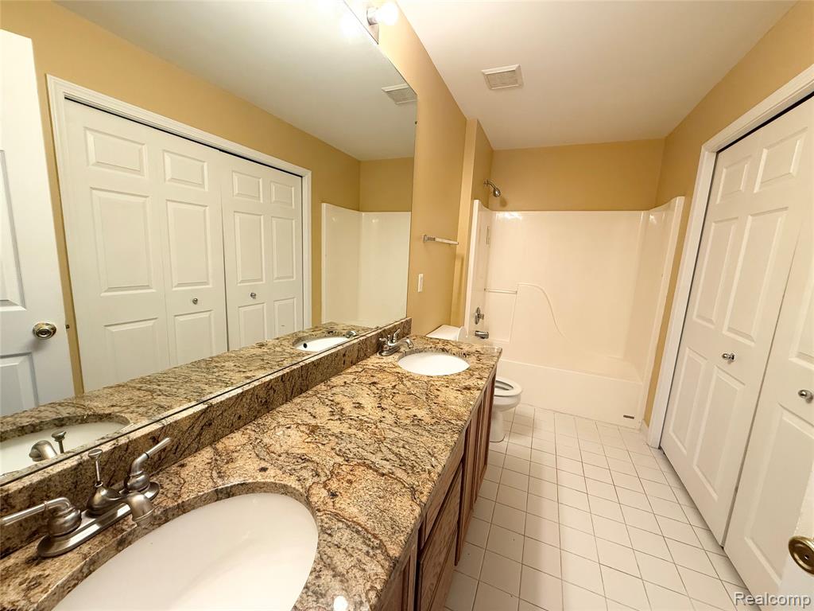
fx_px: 329
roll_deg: -2.7
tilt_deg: -8.5
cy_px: 306
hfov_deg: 102.1
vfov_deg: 85.7
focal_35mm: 14
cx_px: 407
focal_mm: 2.22
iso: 160
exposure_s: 1/120
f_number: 2.2
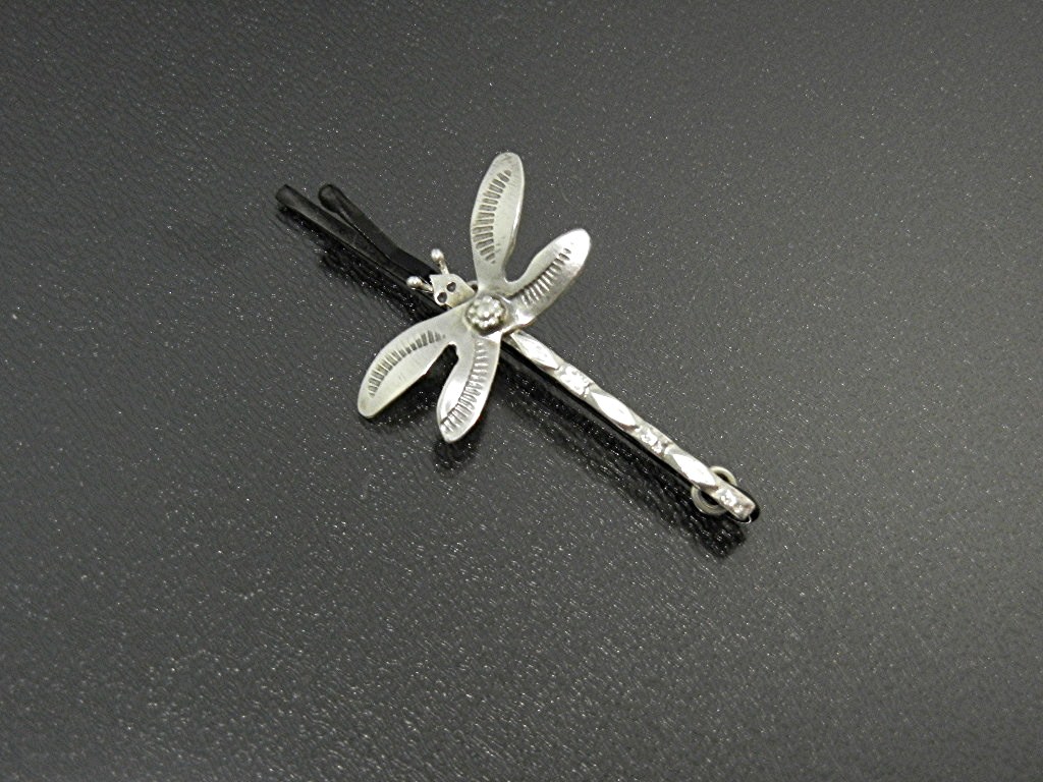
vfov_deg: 24.8
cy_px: 391
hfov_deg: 32.7
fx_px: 1778
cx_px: 522
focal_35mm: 59
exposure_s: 1/30
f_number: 8
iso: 731
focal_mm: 10.6
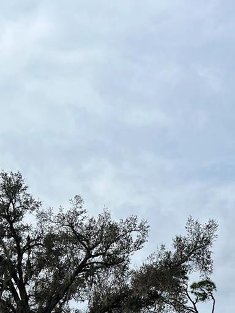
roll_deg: -1.0
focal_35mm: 61
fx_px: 551
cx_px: 192
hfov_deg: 23.7
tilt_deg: +12.2
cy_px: 334
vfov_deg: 29.0
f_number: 1.5
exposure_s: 1/8000
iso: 50
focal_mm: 5.7
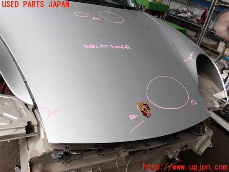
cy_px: 86
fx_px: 198
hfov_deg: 60.0
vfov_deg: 46.8
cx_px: 114
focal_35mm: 30
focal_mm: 5.4
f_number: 3.2
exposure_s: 1/125
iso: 100
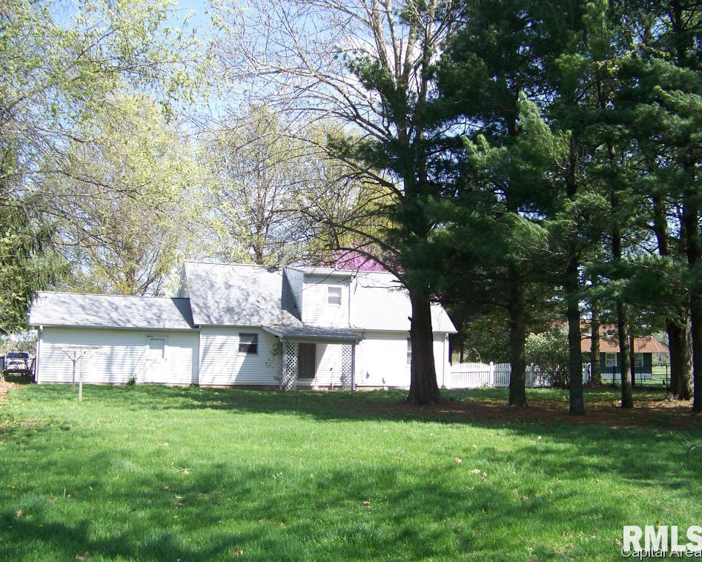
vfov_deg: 39.2
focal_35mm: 38
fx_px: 790
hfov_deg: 47.9
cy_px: 278
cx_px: 357
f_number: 2.8
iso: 64
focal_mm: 5.85
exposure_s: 1/320
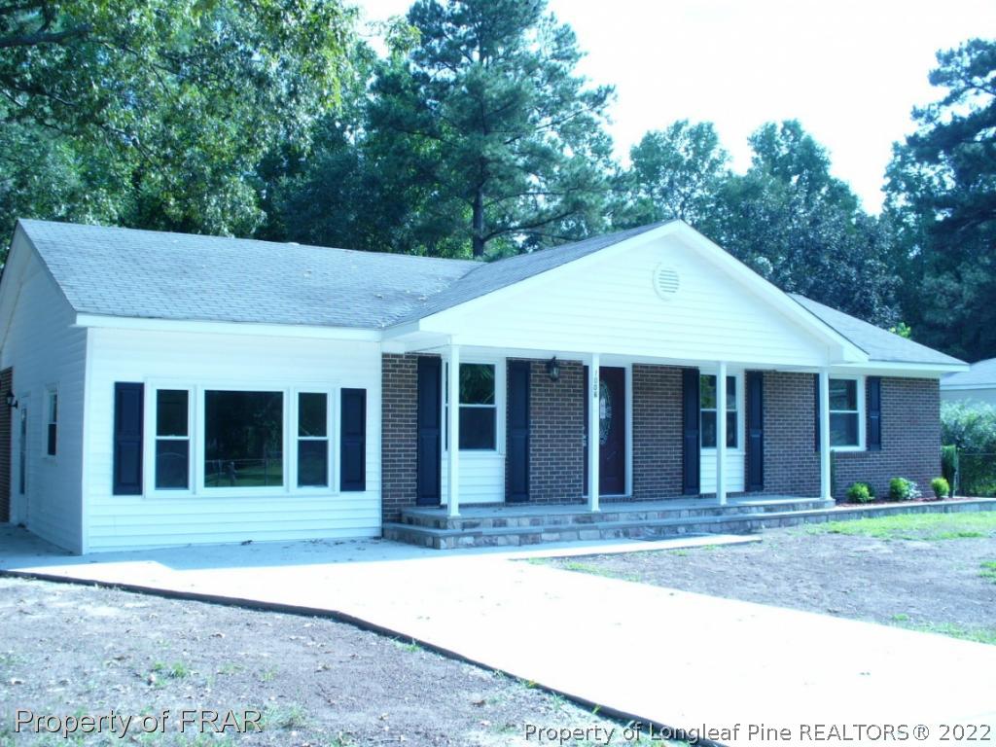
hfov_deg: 50.1
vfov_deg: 38.7
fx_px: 1065
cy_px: 374
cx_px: 498
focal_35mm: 37
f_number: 5.6
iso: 80
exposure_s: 1/80
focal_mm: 6.1
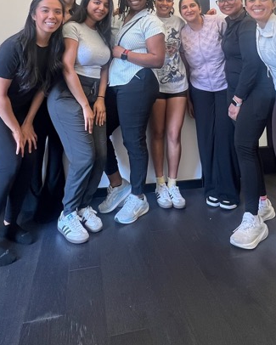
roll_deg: +0.0
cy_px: 25
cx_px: 149
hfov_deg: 56.7
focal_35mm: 25
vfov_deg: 57.0
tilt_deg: +10.6
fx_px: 255
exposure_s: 1/120
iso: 250
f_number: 1.8
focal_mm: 1.57
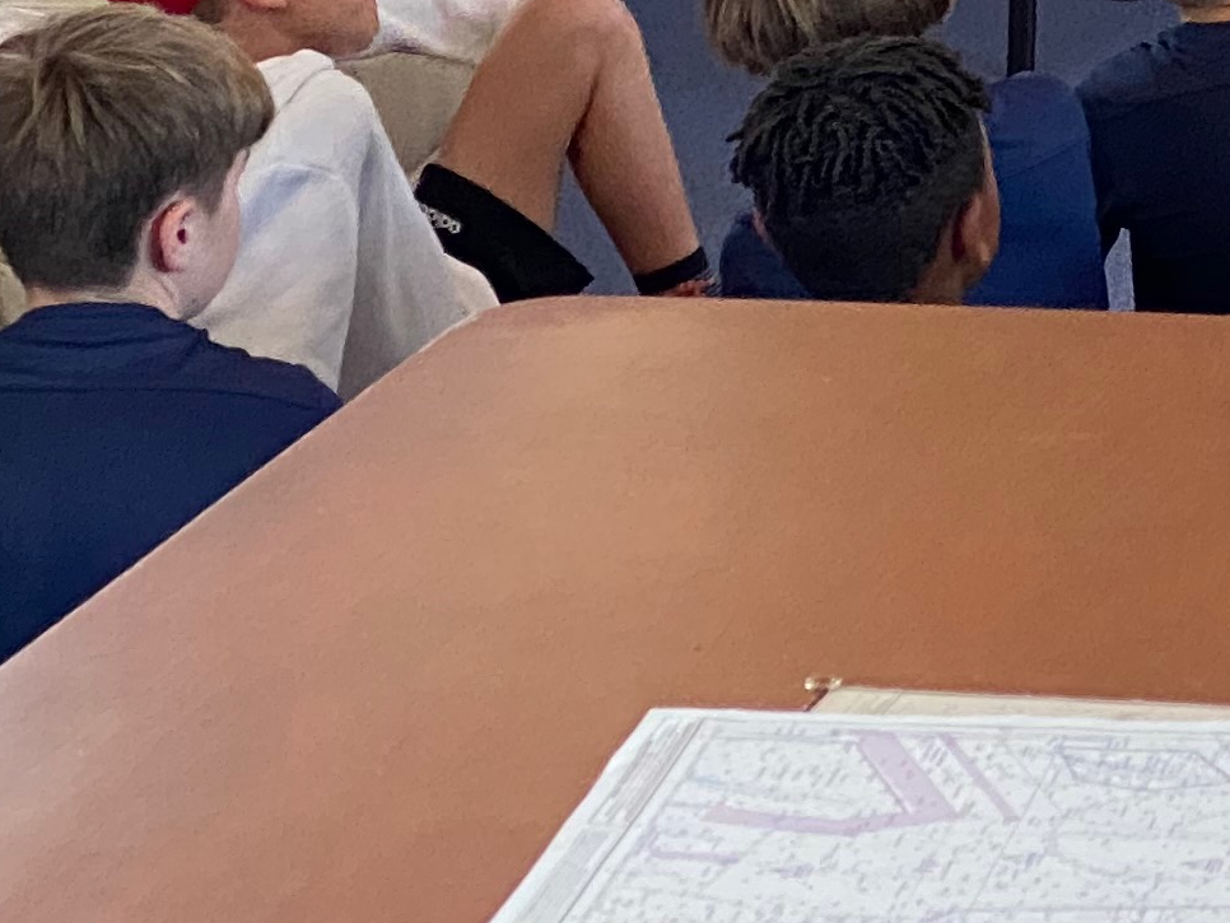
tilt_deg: -10.8
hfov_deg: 8.9
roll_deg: +0.1
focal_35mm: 217
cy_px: -294
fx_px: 7713
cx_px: 1757
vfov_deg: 6.8
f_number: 2
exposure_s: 1/93
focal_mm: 6
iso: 160
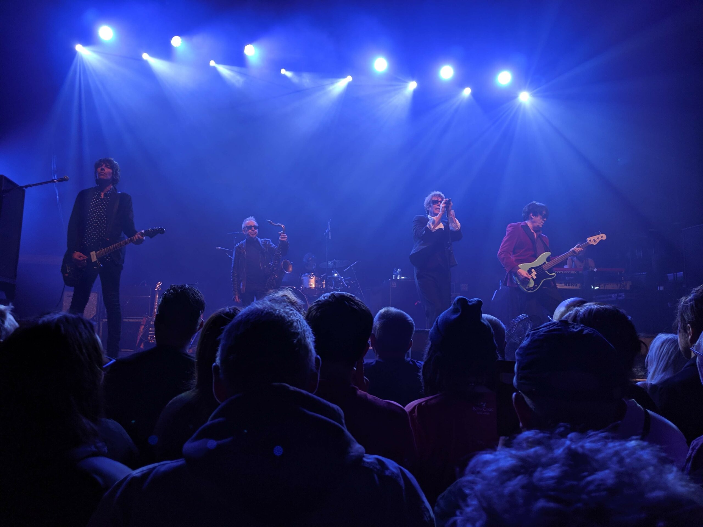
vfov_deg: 51.4
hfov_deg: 65.3
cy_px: 264
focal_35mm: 27
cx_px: 352
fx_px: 548
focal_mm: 4.44
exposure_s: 1/49.9
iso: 65
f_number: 1.8
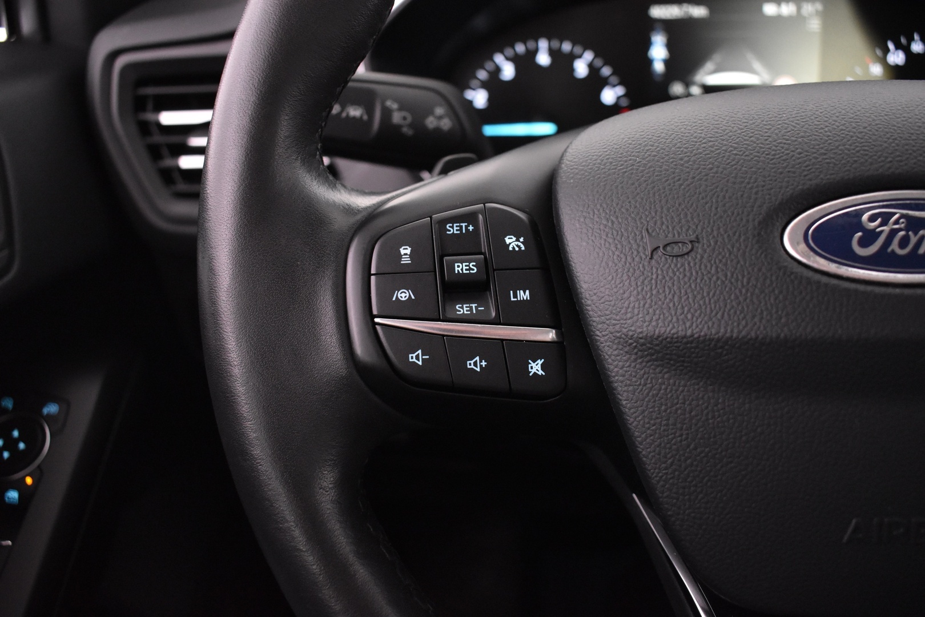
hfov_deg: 59.5
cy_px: 308
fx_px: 809
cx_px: 462
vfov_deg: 41.7
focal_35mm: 32
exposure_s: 1/30
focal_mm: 21
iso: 3200
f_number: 3.8
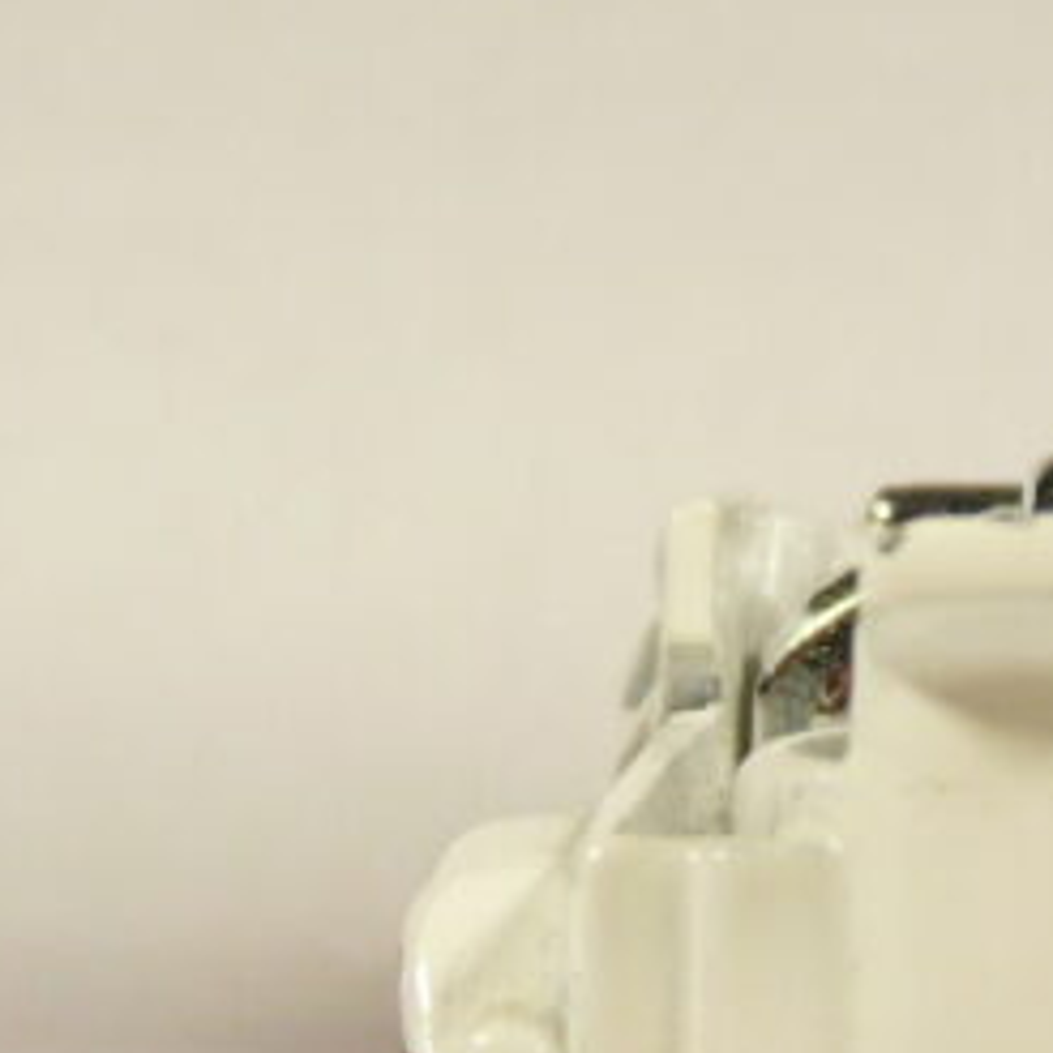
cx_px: 1032
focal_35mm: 162
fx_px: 5575
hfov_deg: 10.7
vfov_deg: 10.7
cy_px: 907
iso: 100
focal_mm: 7.7
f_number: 3.2
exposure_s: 1/100
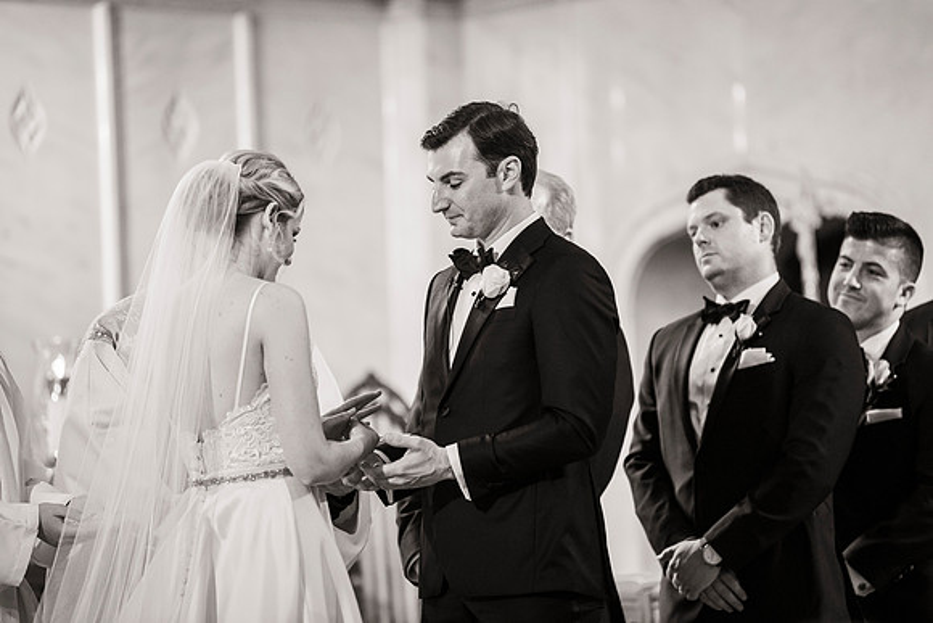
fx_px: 5184
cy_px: 312
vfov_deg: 6.9
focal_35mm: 200
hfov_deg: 10.3
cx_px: 466
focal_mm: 200
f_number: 2.8
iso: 3200
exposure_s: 1/125
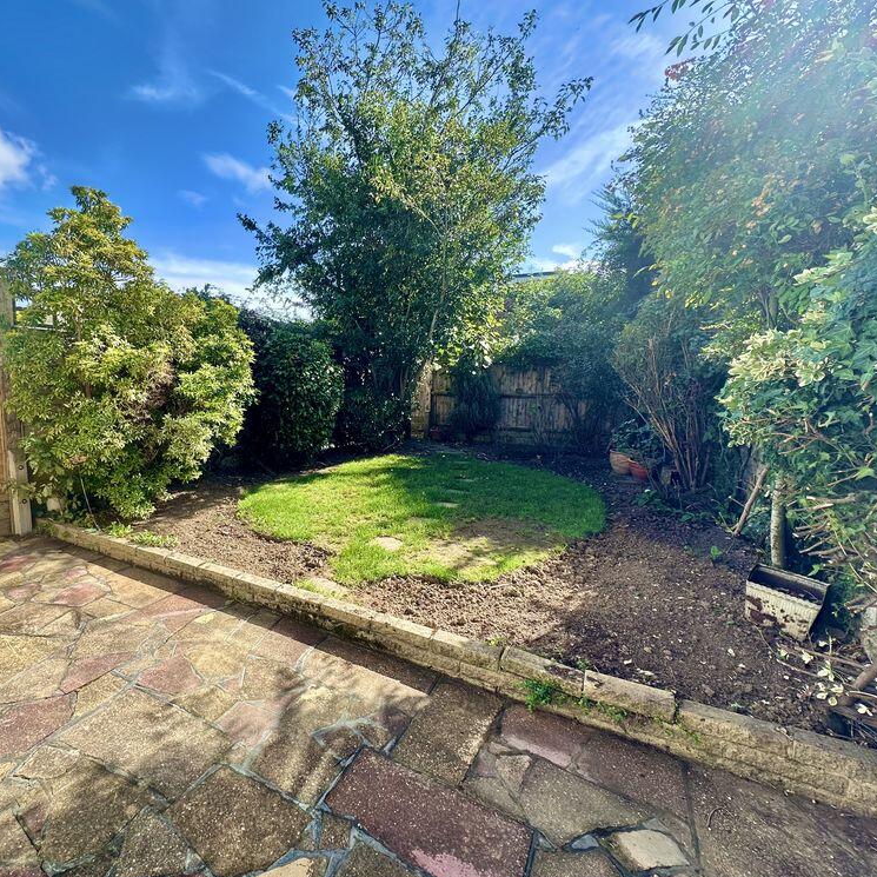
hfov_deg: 82.0
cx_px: 318
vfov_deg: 84.0
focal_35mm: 17
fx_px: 487
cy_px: 433
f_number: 2.2
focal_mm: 2.22
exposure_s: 1/523
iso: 40
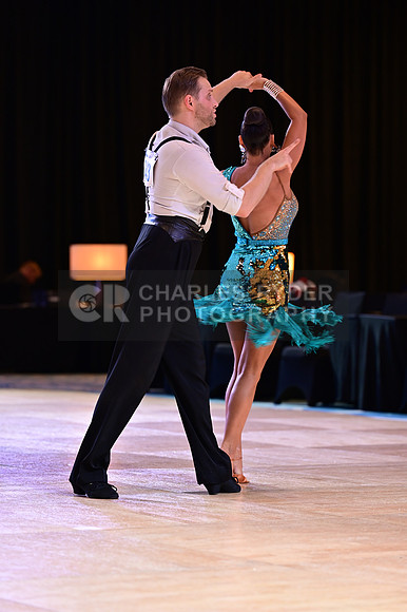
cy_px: 306
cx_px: 204
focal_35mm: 135
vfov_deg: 15.2
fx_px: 2292
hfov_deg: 10.1
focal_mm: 135
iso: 1600
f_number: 3.5
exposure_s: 1/250
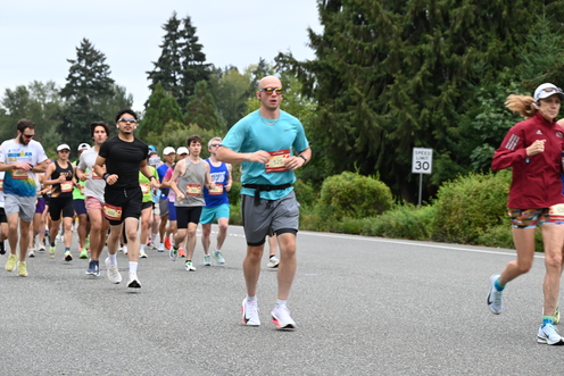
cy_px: 176
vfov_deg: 13.6
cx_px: 280
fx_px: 1583
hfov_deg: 20.2
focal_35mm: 101
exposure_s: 1/125
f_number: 6.3
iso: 500
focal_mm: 91
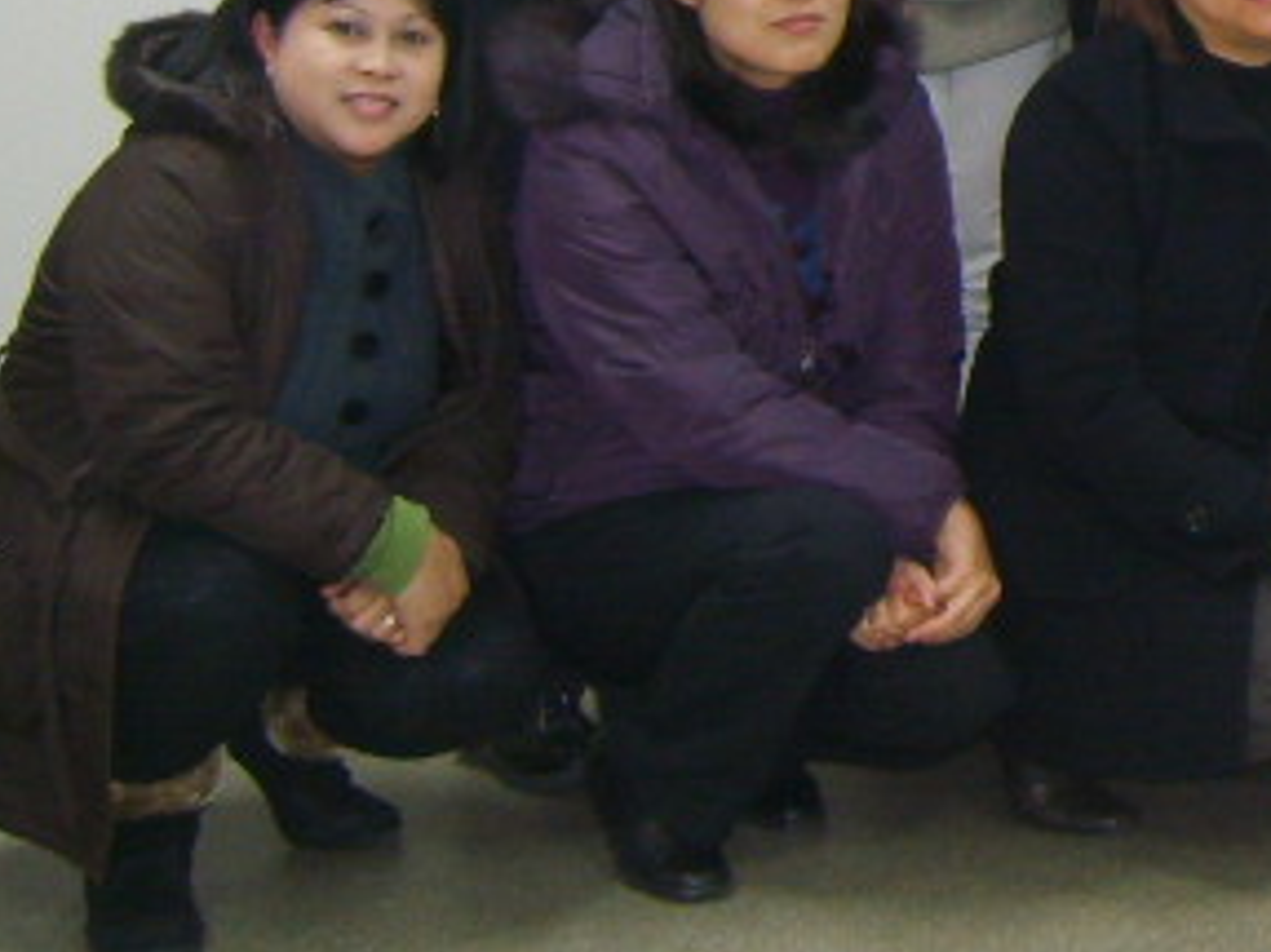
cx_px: 2037
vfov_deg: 11.4
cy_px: -390
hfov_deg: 14.5
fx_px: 4588
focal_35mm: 125
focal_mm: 7.4
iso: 139
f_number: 2.8
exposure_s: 1/30
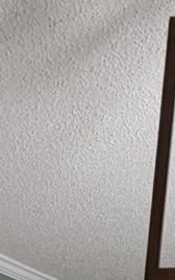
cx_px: 176
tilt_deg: -15.8
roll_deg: +1.2
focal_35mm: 85
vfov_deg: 13.3
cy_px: 745
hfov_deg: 15.1
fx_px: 647
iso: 80
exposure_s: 1/121
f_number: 2.2
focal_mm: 2.22
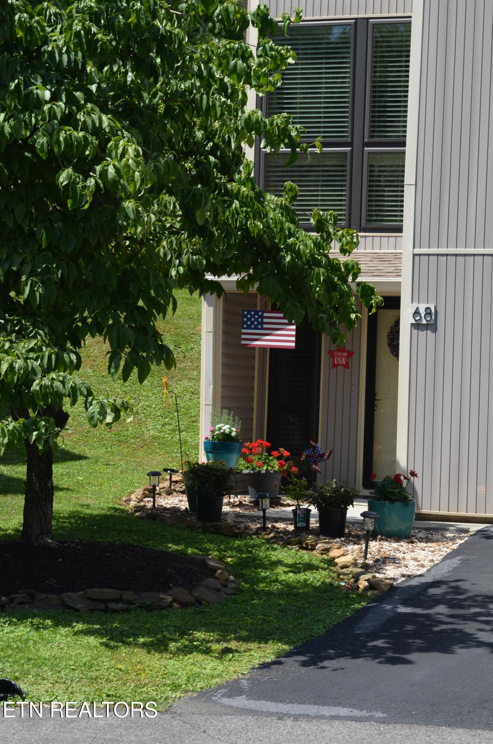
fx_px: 1703
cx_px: 246
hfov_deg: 16.5
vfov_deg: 24.7
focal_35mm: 82
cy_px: 372
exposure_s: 1/250
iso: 160
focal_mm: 55
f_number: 8
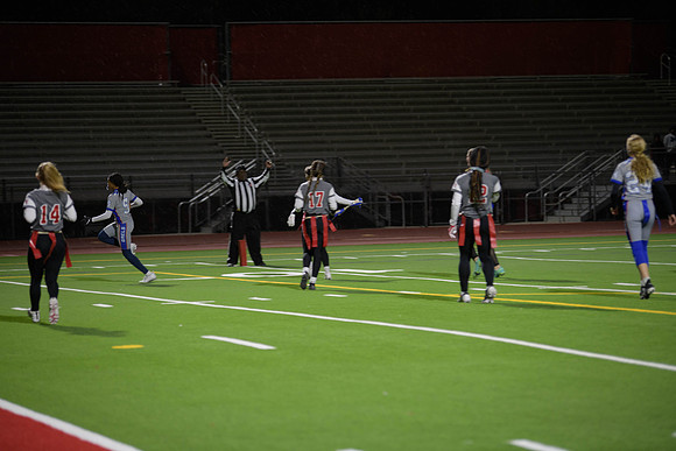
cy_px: 226
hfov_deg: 14.7
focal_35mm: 140
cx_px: 338
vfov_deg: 9.8
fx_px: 2629
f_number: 2.8
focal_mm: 140
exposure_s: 1/200
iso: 900
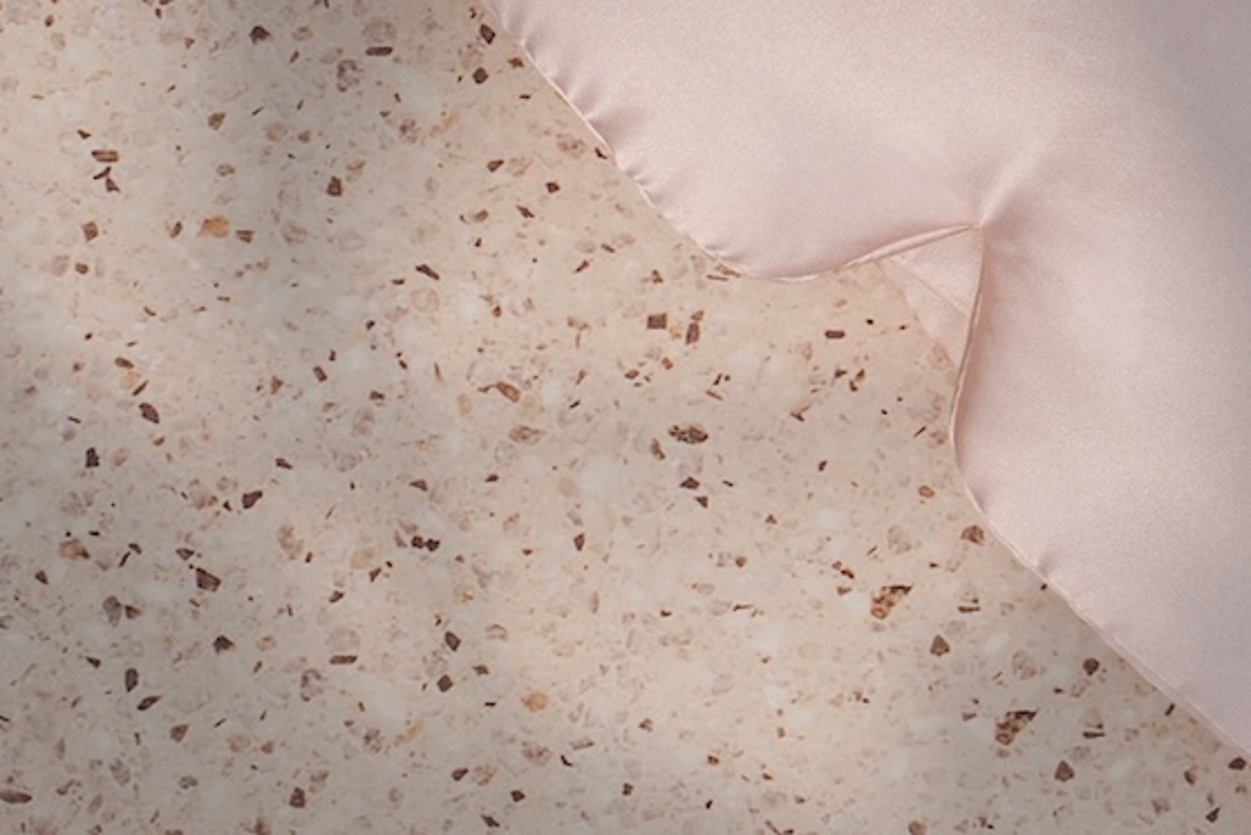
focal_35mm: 161
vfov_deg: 8.5
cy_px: 137
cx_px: 1005
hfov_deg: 12.7
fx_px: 5596
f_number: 6.3
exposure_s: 1/1000
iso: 200
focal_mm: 50
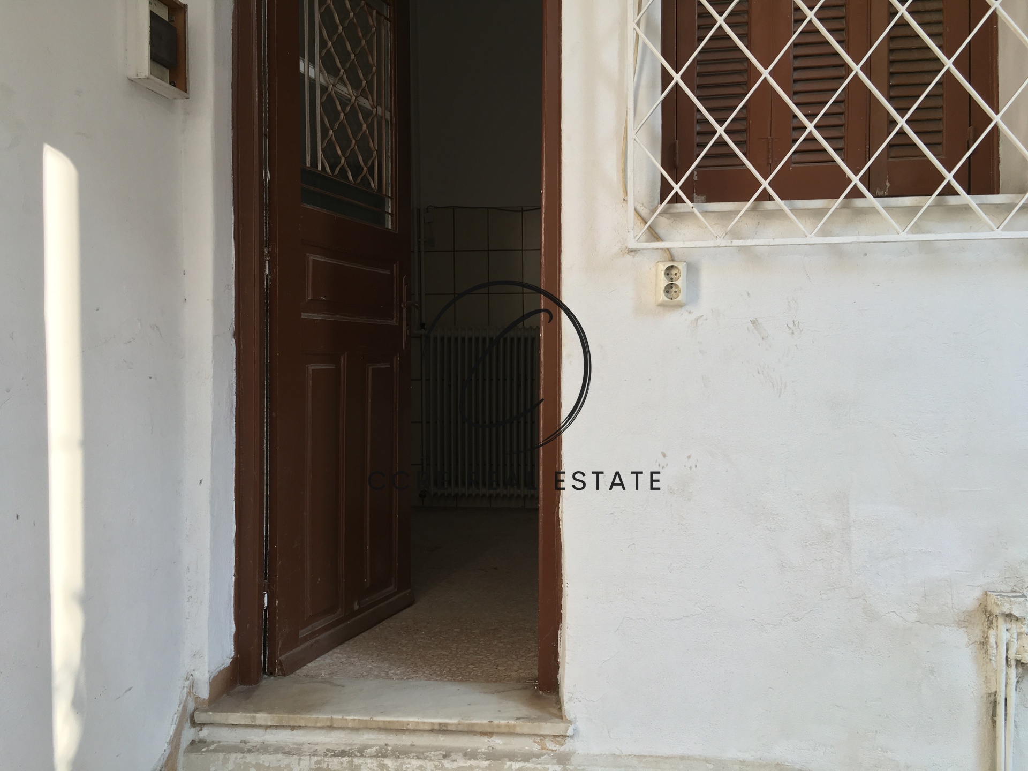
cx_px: 514
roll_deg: +0.0
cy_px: 386
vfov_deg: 48.2
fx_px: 861
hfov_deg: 61.7
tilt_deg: -1.3
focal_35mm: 29
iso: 25
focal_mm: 4.15
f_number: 2.2
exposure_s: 1/100
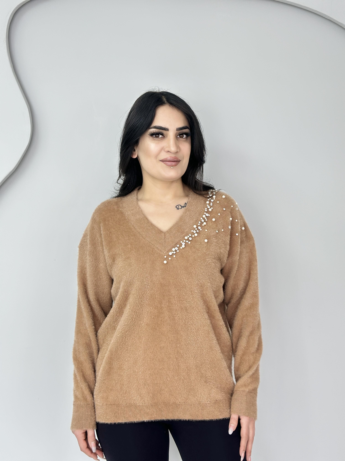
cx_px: 172
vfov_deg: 39.7
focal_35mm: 48
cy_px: 230
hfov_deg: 30.3
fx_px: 638
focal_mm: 6.86
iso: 125
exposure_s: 1/100
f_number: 1.78
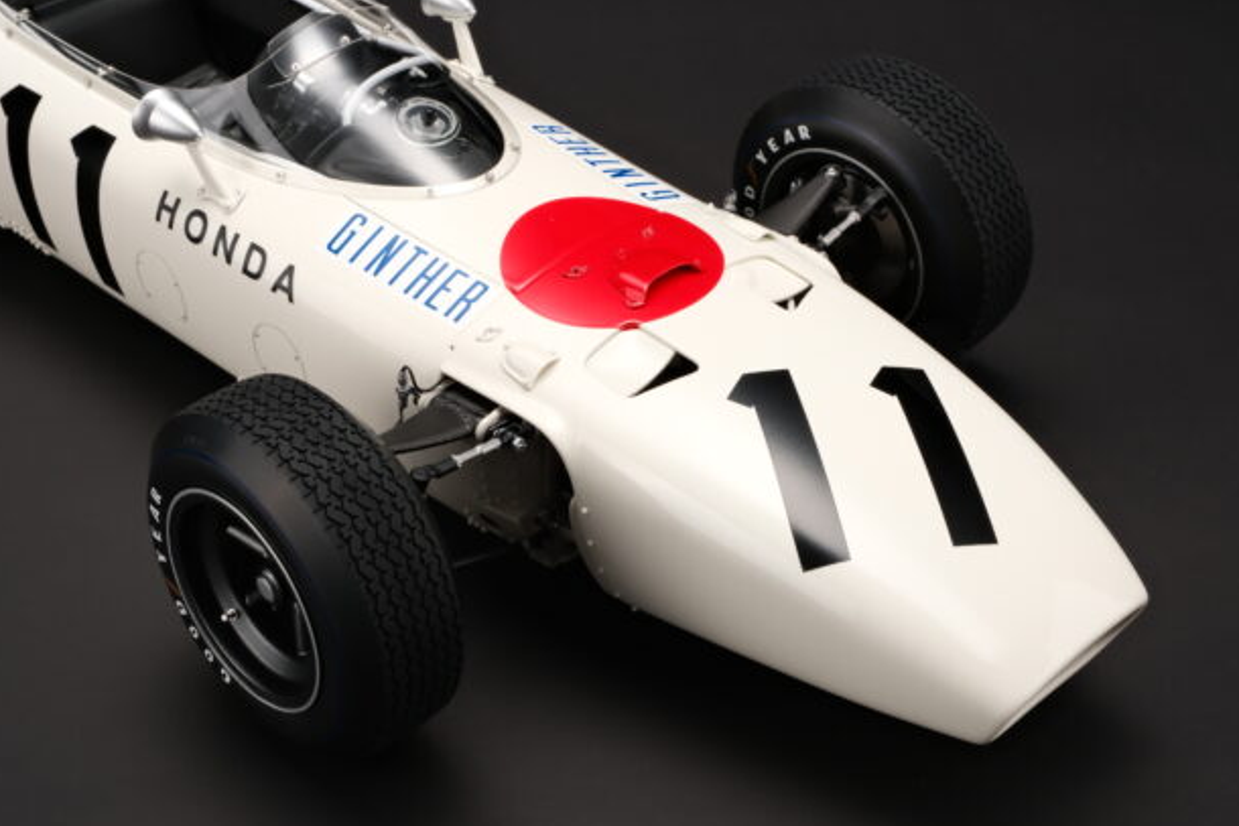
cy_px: 411
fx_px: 2169
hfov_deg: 31.9
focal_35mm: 63
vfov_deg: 21.6
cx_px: 603
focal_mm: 40.1
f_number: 20
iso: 200
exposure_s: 1/160
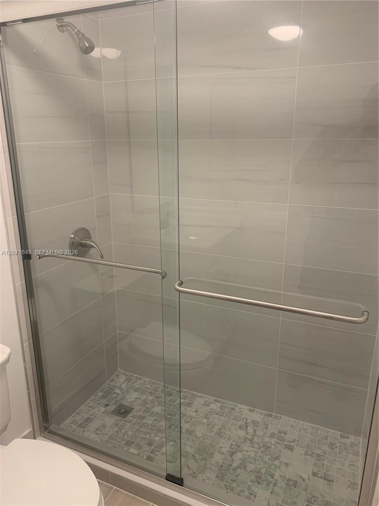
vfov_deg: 67.3
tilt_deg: -16.6
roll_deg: +1.0
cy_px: 253
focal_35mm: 26
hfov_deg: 53.1
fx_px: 380
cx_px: 190
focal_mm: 4.25
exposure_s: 1/60
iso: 125
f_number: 1.8
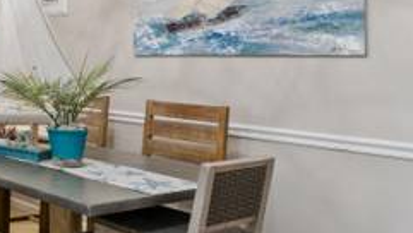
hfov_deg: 31.3
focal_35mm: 50
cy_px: 53
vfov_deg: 23.7
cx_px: -132
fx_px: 548
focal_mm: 18
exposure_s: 1/3
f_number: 8
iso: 250
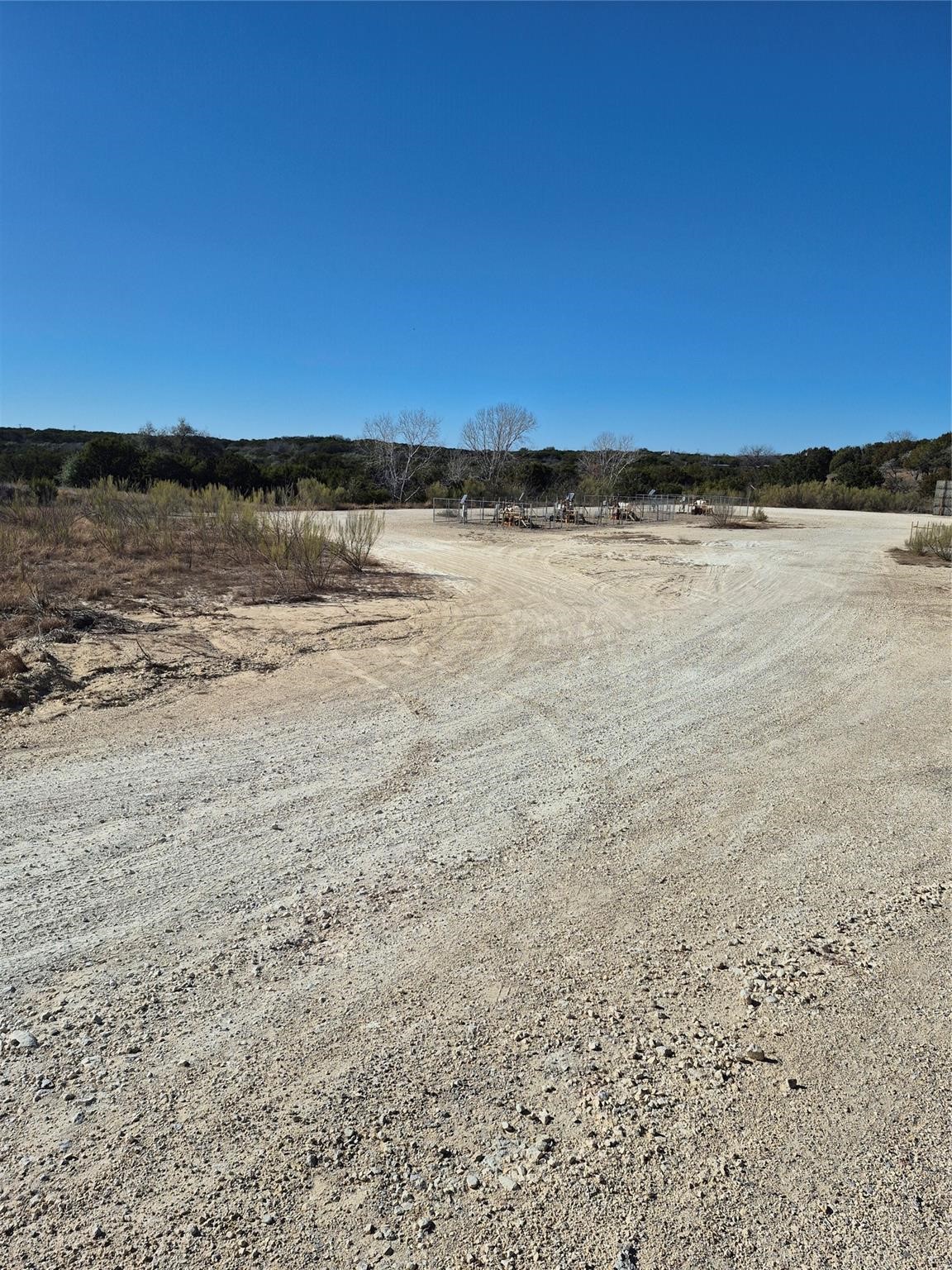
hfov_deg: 58.9
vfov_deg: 73.9
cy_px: 635
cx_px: 476
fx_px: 843
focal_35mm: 23
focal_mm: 5.4
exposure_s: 1/3792
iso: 25
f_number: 1.8
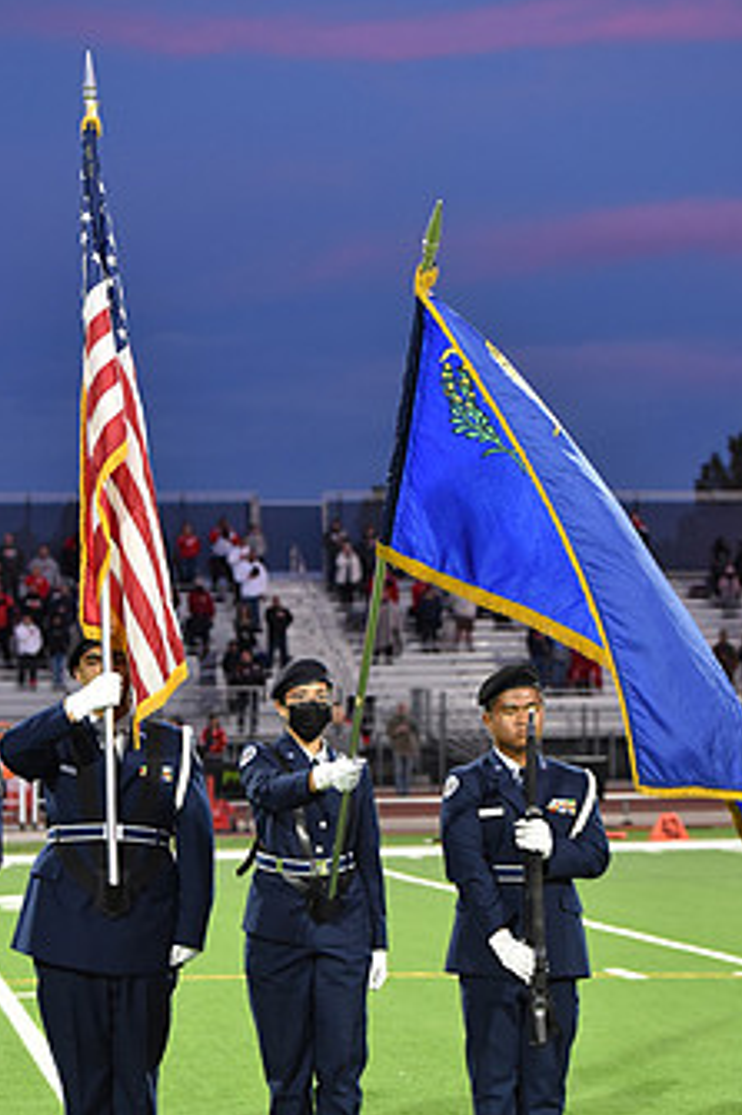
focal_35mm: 94
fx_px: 2909
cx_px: 309
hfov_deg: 14.5
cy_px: 642
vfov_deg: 21.7
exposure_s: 1/500
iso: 3200
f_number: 2.8
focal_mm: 70
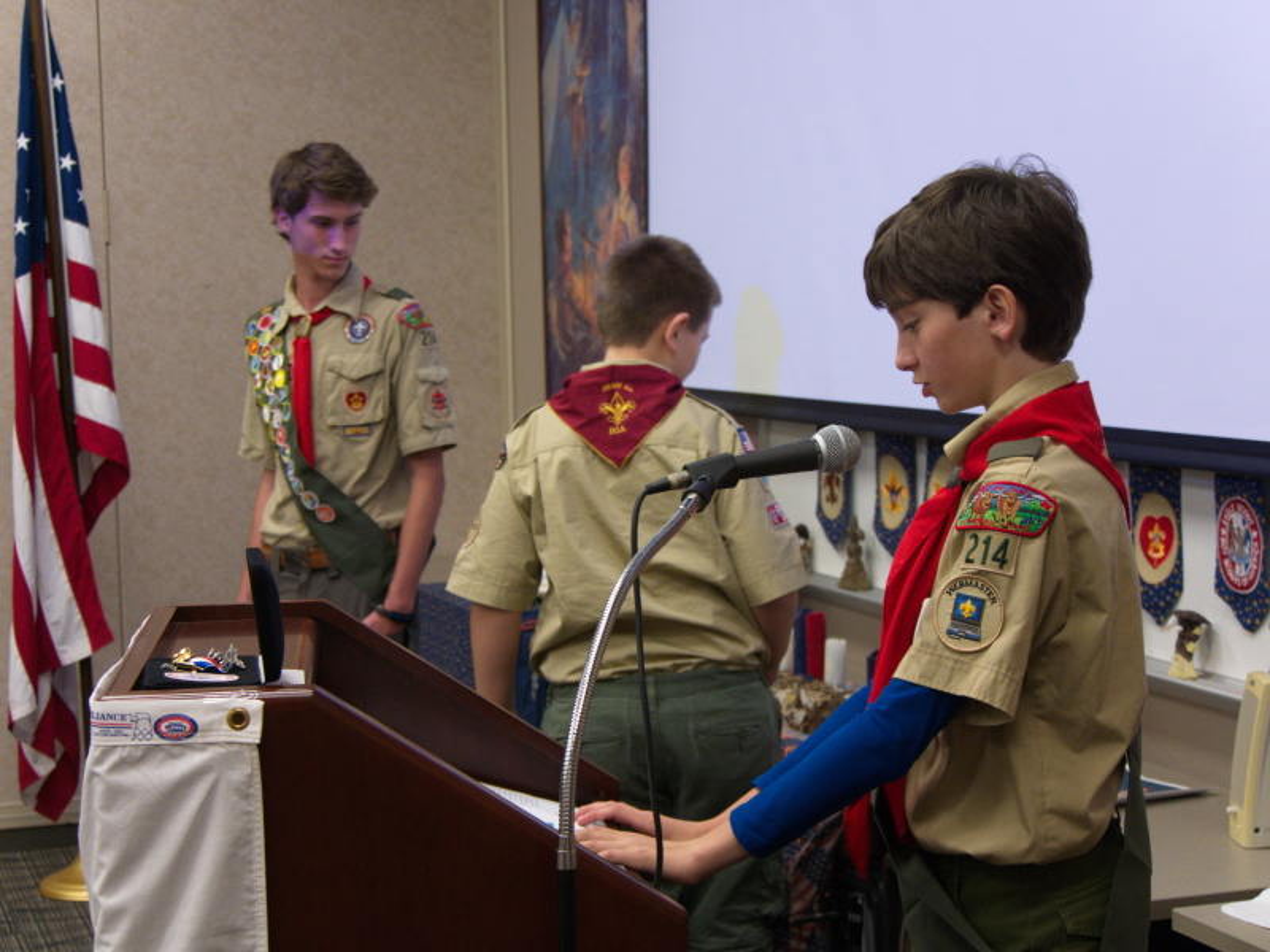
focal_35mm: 68
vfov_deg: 21.6
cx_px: 635
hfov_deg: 28.6
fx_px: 2495
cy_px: 476
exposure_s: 1/80
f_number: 4.5
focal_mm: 34
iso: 1600
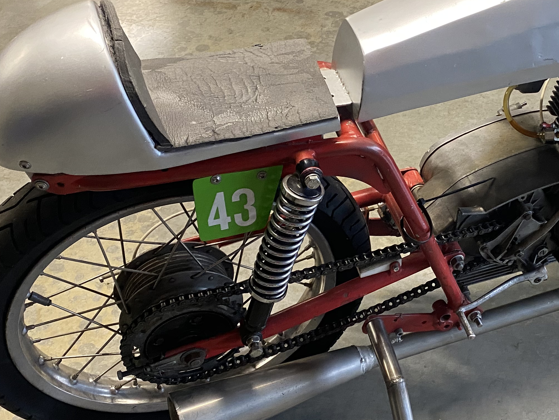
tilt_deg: -42.8
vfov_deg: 28.0
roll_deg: -1.3
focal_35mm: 52
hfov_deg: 36.1
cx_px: 409
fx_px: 840
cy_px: 208
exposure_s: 1/50
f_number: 1.8
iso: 200
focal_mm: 4.25
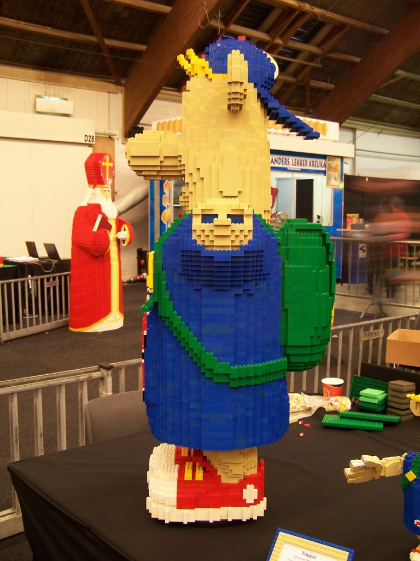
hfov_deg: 37.7
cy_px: 280
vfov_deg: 49.0
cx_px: 210
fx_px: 615
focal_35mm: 38
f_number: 2.8
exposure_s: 1/2
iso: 80
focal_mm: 6.3
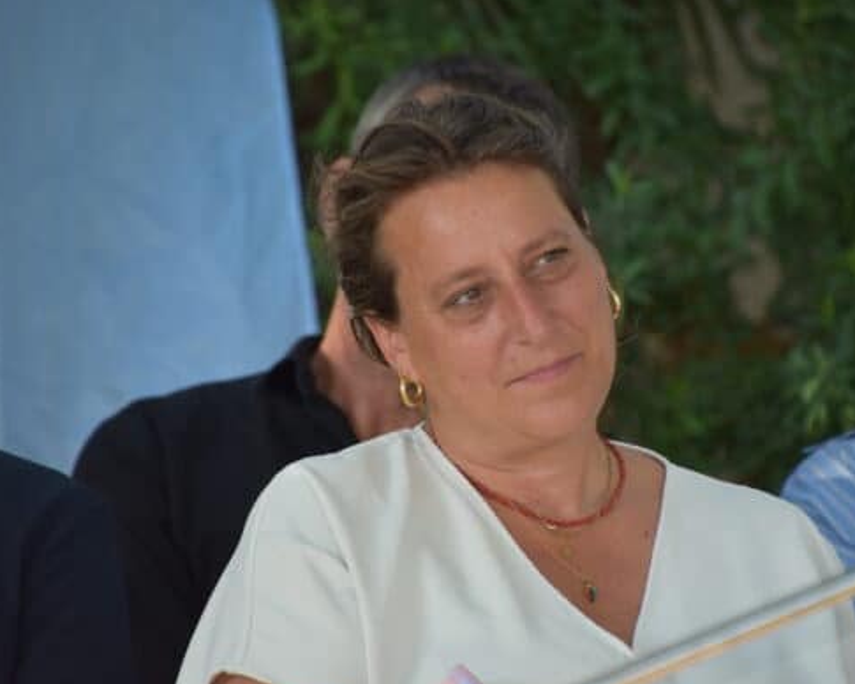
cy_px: 347
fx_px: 13209
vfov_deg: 3.0
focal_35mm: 522
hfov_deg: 3.7
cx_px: 518
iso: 560
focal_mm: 300
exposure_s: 1/200
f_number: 6.3
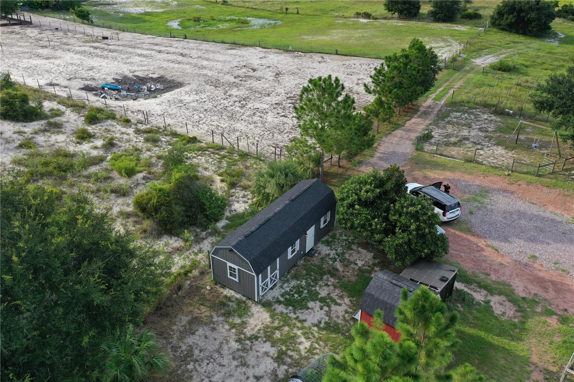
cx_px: 287
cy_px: 191
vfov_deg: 46.4
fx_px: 446
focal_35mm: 28
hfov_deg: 65.5
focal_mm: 10.26
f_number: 4
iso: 100
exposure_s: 1/40
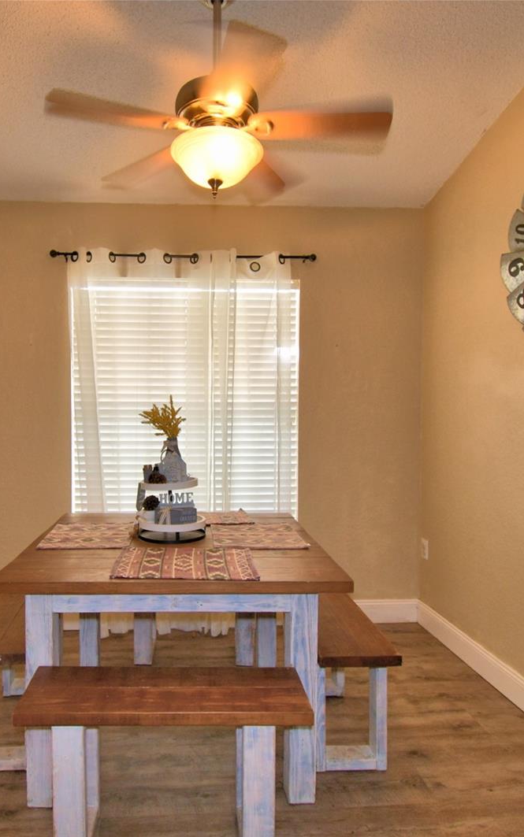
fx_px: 525
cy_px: 419
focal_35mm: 23
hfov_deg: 52.5
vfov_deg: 77.1
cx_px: 197
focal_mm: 10
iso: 200
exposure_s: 1/30
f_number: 4.5
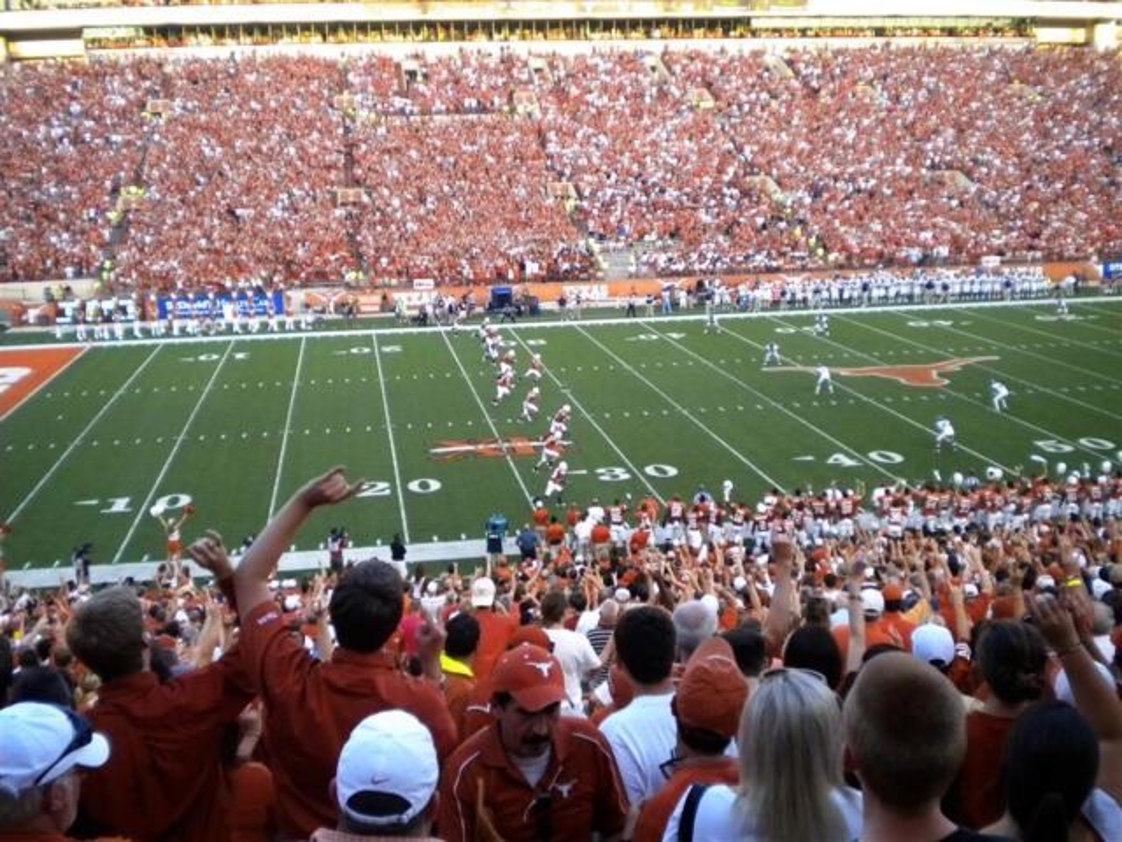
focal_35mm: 41
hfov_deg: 45.8
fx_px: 1329
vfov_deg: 35.1
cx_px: 561
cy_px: 421
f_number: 3.5
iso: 399
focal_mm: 7.4
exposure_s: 1/458
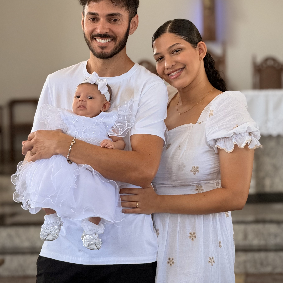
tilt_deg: -1.0
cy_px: 114
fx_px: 1452
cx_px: 142
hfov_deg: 11.1
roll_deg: +0.6
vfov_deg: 11.1
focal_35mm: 157
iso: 200
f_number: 2.8
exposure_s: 1/120
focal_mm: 15.66
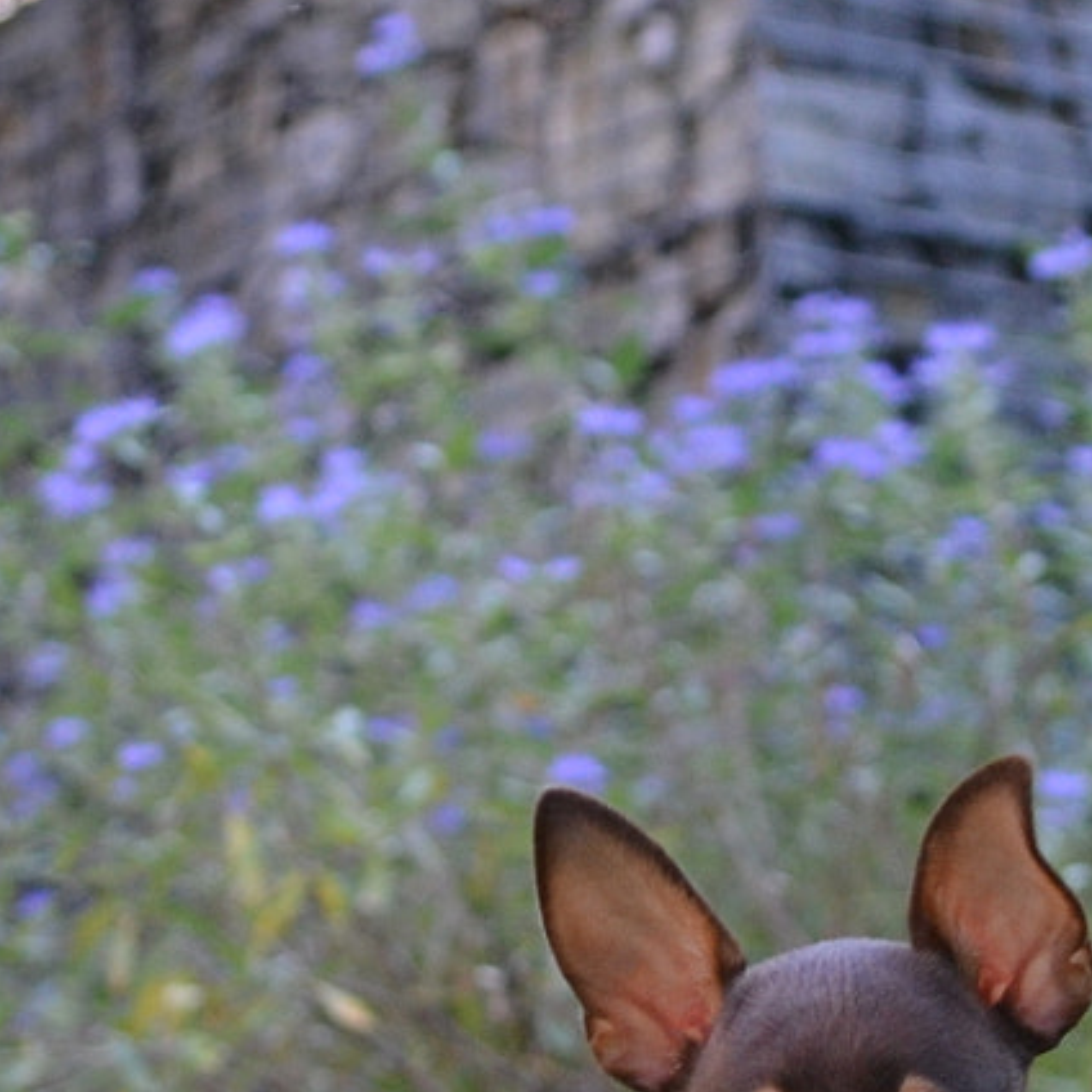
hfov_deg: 14.1
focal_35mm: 123
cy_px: 916
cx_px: 958
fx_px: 4390
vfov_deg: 14.1
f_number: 2.8
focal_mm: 20
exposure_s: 1/500
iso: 450
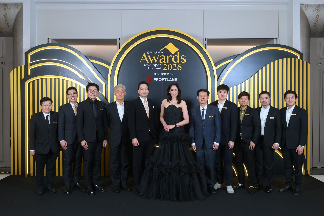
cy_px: 108
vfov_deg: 38.4
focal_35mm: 34
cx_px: 162
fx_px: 310
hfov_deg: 55.1
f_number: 5.6
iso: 2000
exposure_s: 1/125
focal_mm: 34.5
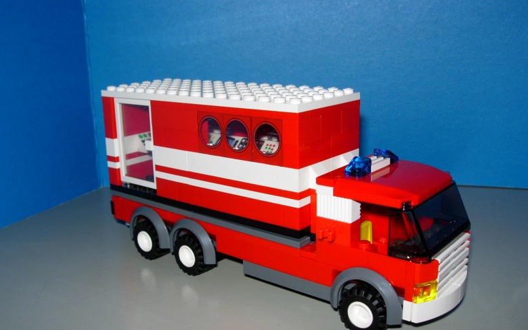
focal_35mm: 41
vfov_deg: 31.2
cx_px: 265
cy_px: 194
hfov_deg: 48.2
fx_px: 590
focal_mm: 7.8
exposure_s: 1/64
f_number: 4.8
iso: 79
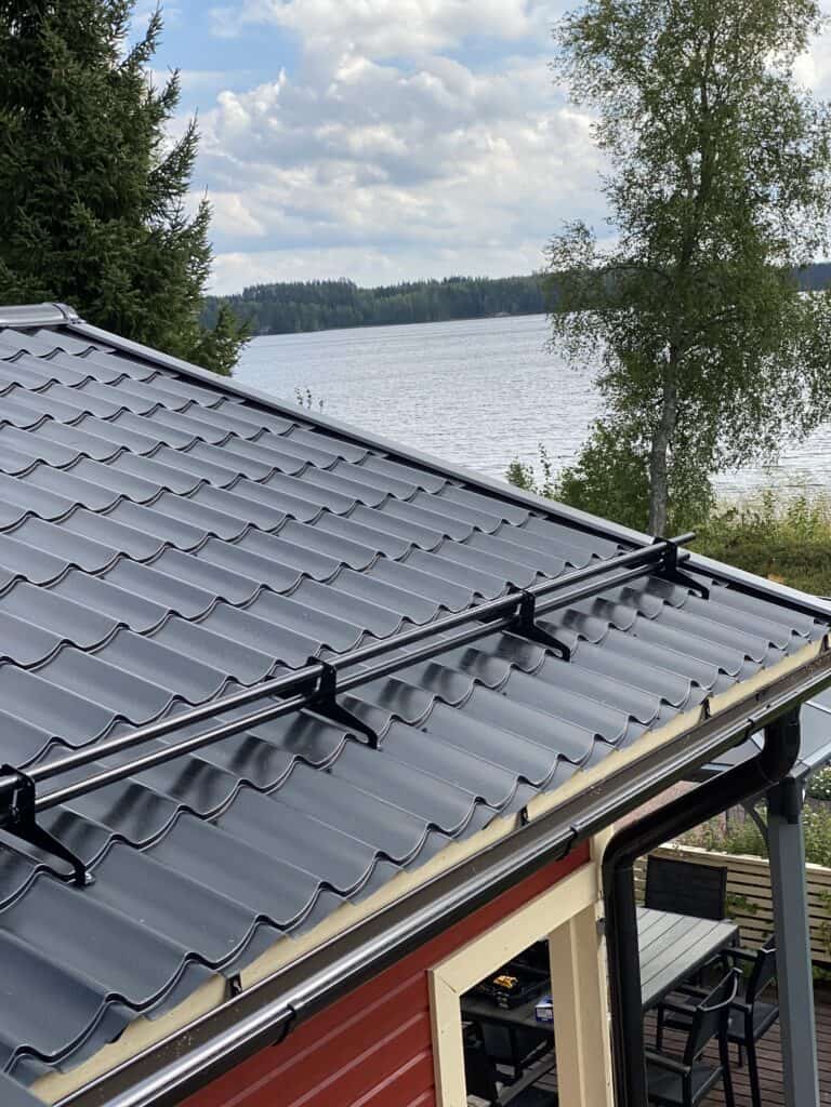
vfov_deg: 36.8
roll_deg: +3.6
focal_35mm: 52
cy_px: 554
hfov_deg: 28.0
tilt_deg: -8.3
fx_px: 1664
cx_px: 416
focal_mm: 6
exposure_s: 1/841
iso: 20
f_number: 2
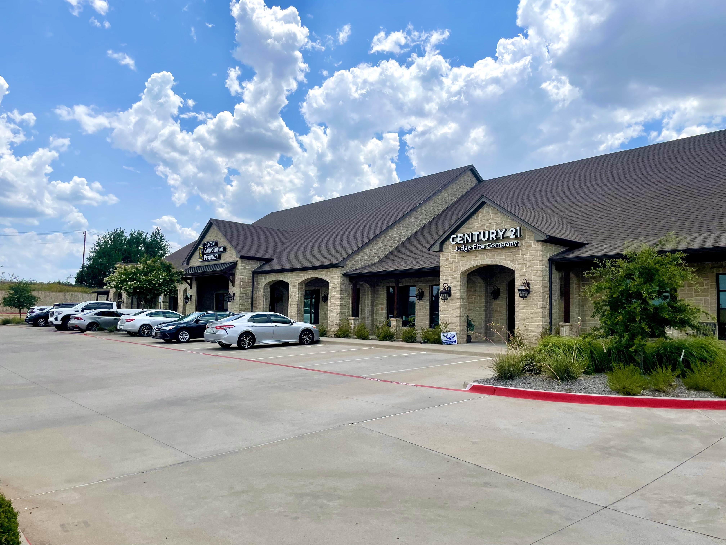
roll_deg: -1.0
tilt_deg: +3.8
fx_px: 545
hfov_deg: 67.3
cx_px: 363
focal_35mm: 26
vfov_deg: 53.1
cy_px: 272
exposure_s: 1/6135
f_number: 1.6
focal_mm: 4.2
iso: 32
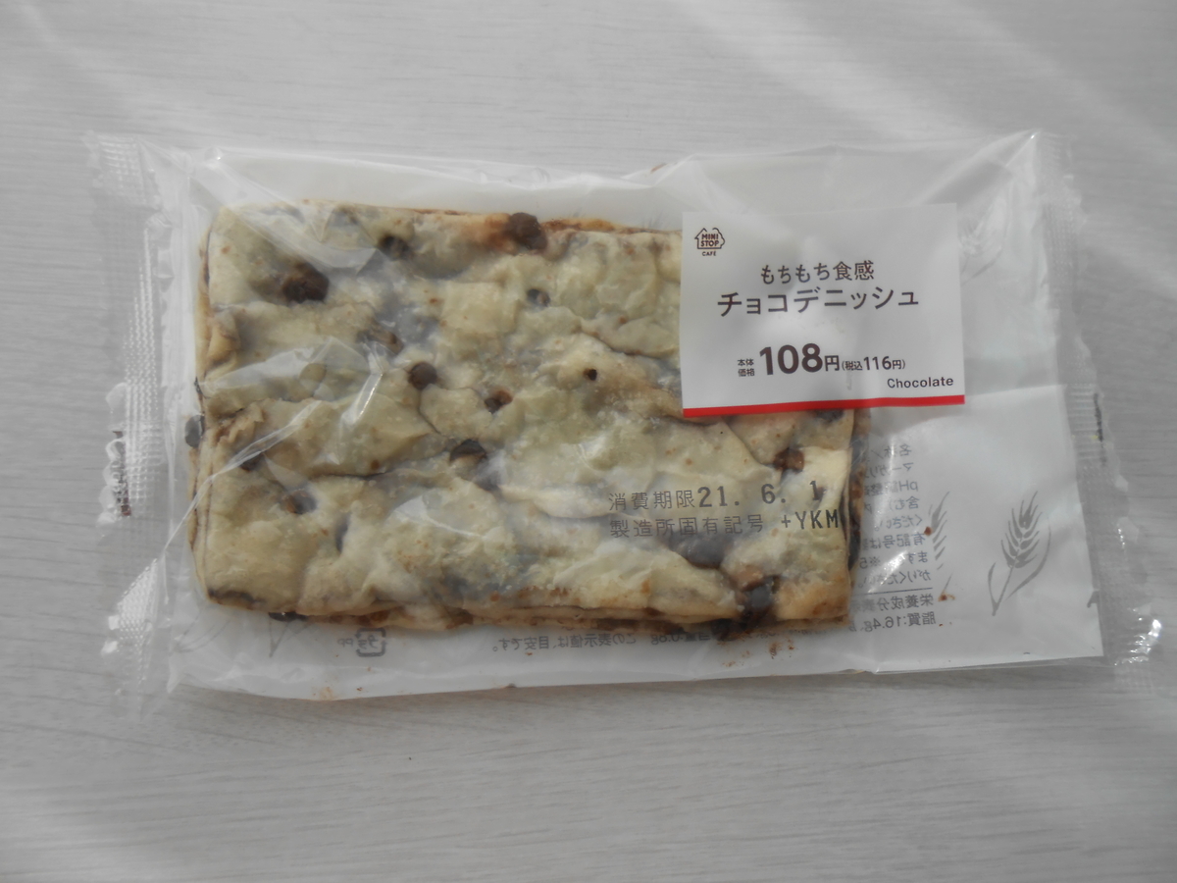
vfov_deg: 53.1
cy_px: 442
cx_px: 588
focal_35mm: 26
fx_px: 884
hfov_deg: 67.3
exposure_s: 1/250
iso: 80
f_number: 3.5
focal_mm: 4.6
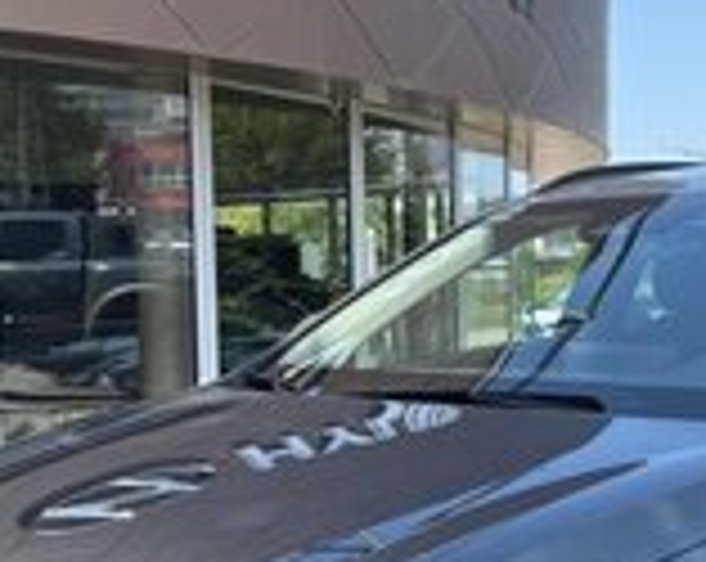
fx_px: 1648
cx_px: 594
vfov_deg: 19.2
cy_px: 409
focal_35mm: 79
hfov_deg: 23.7
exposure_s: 1/1364
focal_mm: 5.96
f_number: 1.6
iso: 50
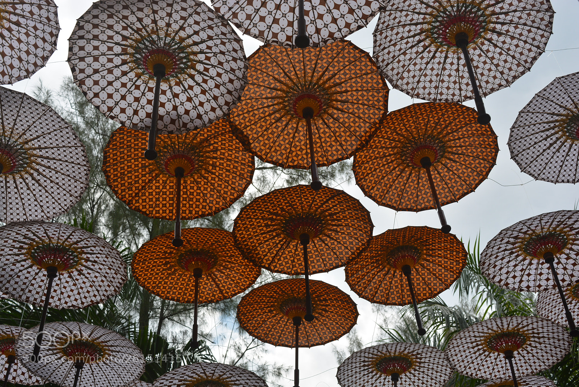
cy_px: 194
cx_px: 290
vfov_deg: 29.0
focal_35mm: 46
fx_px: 749
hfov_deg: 42.3
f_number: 8
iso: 100
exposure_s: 1/250
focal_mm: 31
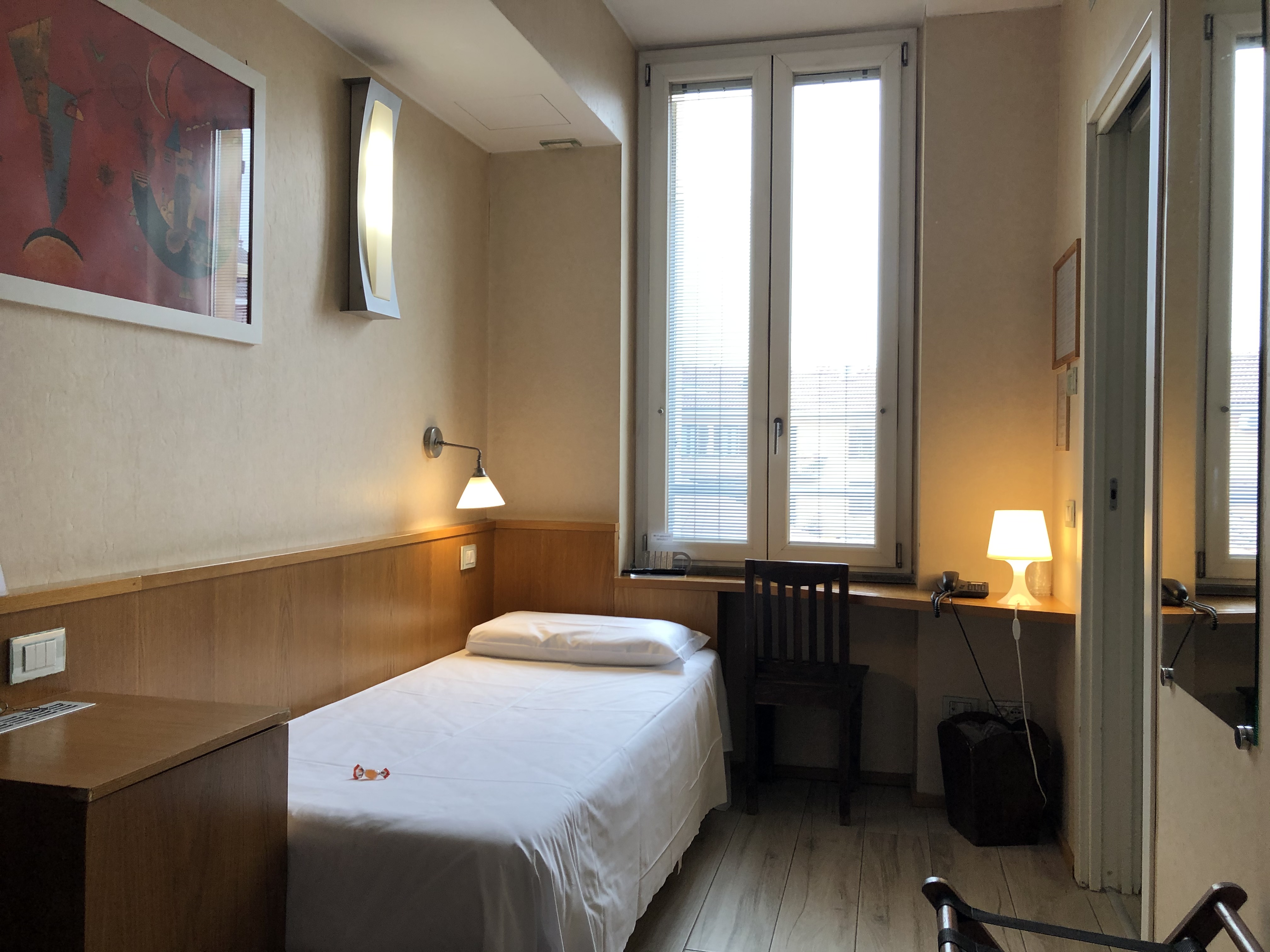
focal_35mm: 28
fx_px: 1027
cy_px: 476
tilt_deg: -0.6
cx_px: 635
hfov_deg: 63.4
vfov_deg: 49.7
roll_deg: -1.0
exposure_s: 1/33
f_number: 1.8
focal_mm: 3.99
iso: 20
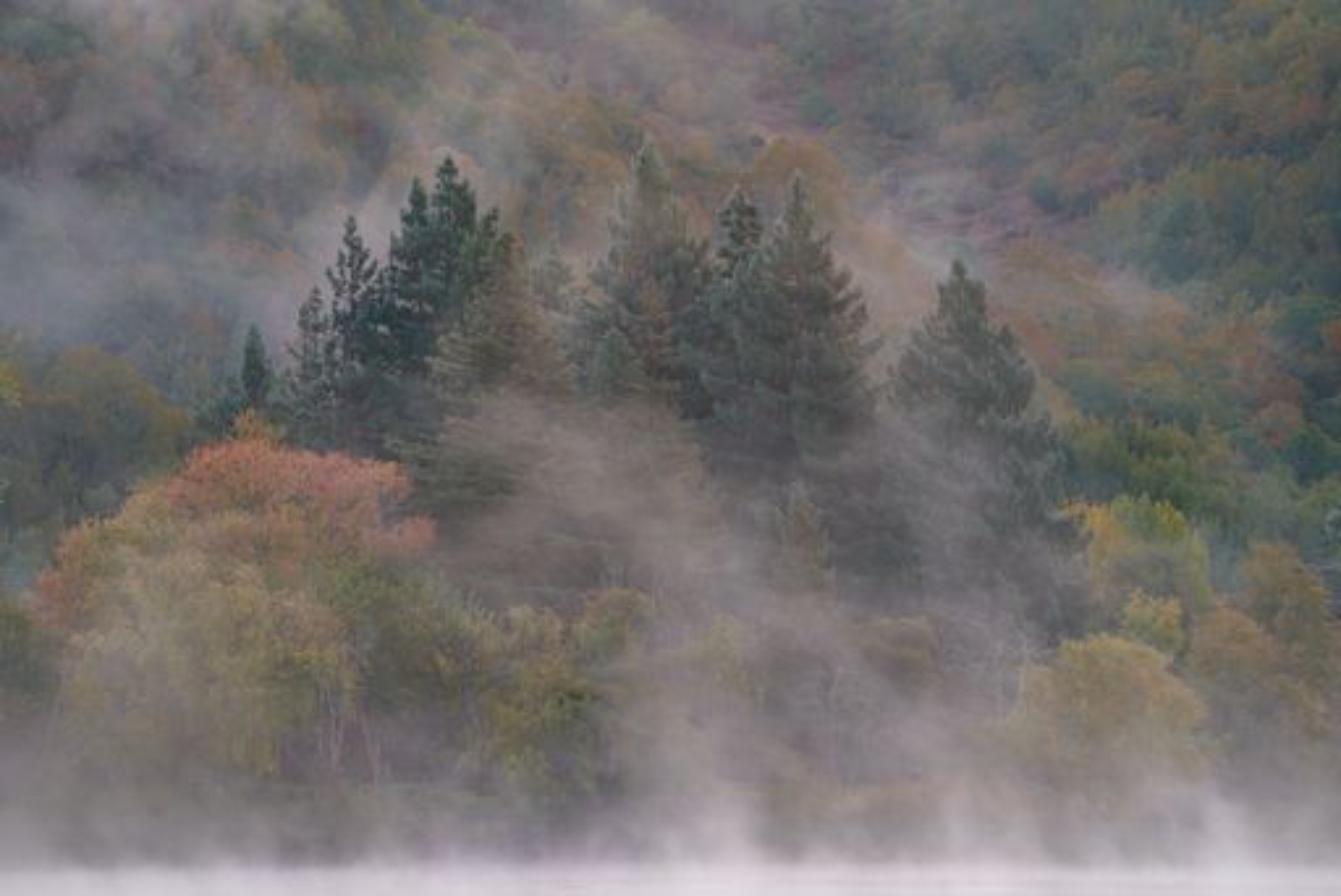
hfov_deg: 15.3
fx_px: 4994
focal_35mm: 134
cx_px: 670
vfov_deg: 10.2
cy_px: 448
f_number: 5.6
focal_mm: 134
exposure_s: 1/2
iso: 100
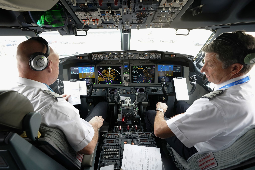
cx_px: 128
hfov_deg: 96.7
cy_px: 85
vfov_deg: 73.7
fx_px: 113
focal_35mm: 16
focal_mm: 16
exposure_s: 1/30
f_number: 5
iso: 1250
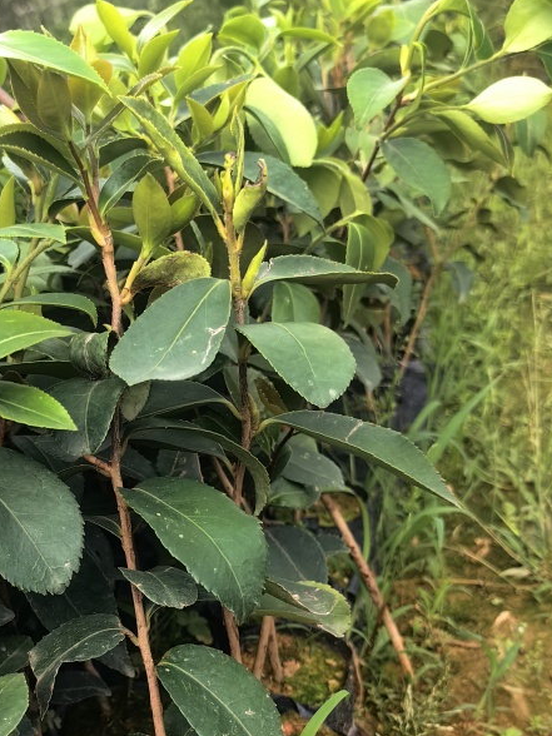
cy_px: 574
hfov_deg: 28.7
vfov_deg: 37.7
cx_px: 74
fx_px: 1042
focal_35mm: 49
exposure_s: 1/786
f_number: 2
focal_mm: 5.75
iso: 100
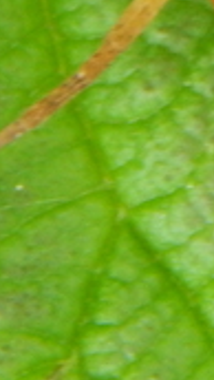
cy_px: -141
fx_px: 9917
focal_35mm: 985
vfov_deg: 2.2
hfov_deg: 1.2
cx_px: 275
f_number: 5.3
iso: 400
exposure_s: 1/25
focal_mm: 32.8
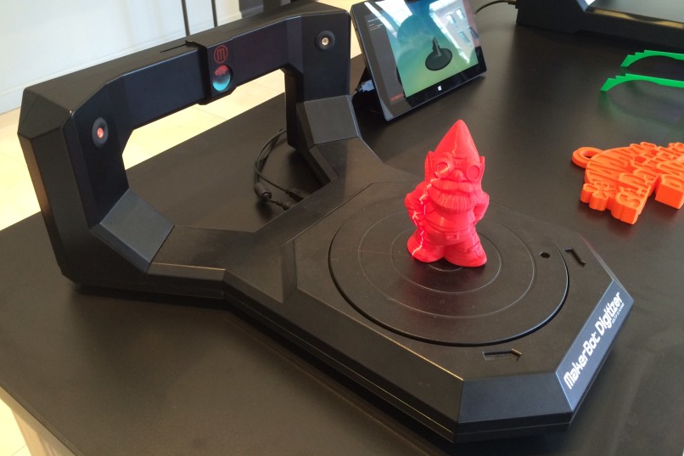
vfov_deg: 41.0
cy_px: 195
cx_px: 339
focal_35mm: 32
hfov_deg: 58.7
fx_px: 608
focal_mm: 4.12
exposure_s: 1/30
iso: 100
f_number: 2.2
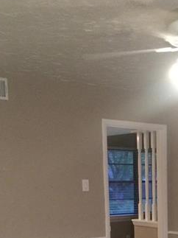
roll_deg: +1.3
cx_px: 159
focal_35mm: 69
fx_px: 473
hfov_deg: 20.9
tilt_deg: -10.0
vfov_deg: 26.1
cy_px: 260
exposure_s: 1/15
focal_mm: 4.15
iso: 400
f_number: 2.2
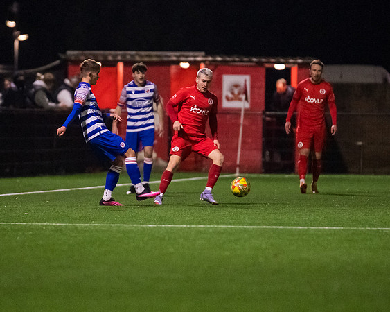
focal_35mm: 508
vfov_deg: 3.0
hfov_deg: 3.8
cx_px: 162
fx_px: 5861
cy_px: 169
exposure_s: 1/1000
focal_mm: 270
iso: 8000
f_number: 2.8
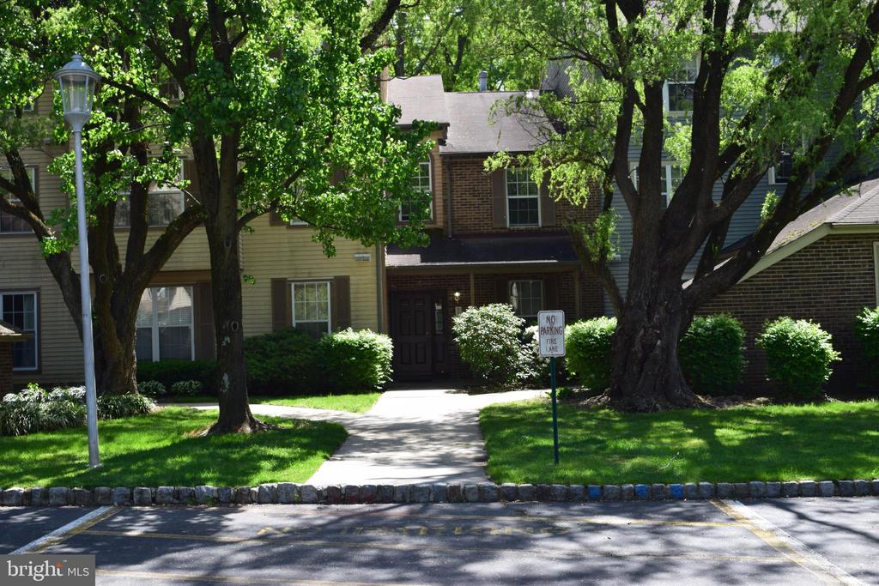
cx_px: 440
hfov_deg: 42.3
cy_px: 293
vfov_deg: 29.0
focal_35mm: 46
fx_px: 1135
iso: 400
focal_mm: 31
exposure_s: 1/250
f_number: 10
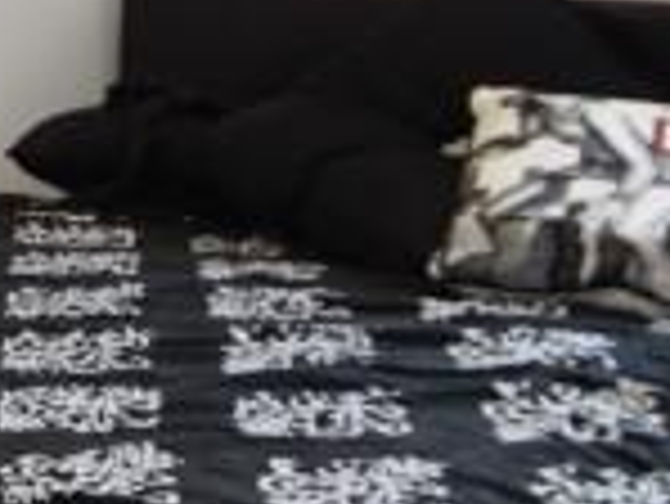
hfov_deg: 17.6
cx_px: -355
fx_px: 1918
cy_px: 97
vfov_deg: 14.9
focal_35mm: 99
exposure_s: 1/6
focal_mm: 10
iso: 250
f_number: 5.6
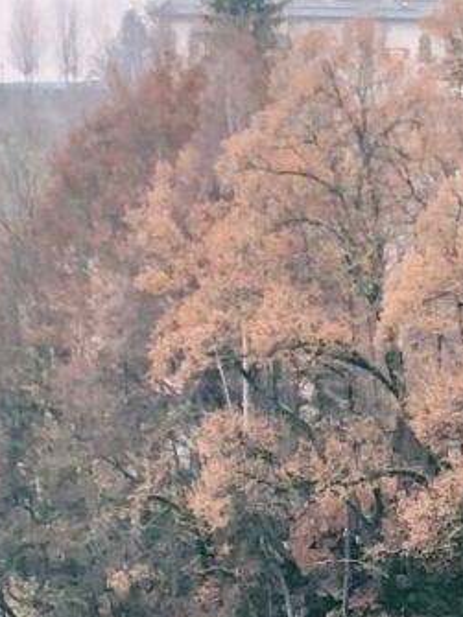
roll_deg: -0.9
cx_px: 480
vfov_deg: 10.3
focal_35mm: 167
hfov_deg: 8.8
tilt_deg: -24.3
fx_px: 2980
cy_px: 1457
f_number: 1.8
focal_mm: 3.99
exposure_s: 1/120
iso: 50
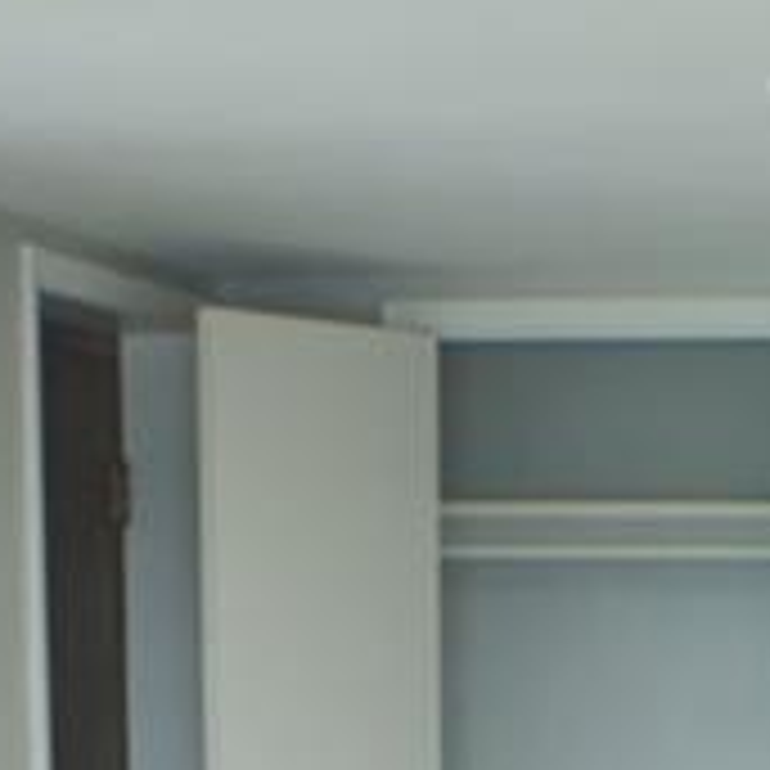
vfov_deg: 10.3
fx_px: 4102
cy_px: 1245
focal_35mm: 163
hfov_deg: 10.6
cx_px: 729
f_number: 5.6
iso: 1000
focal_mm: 32
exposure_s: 1/80
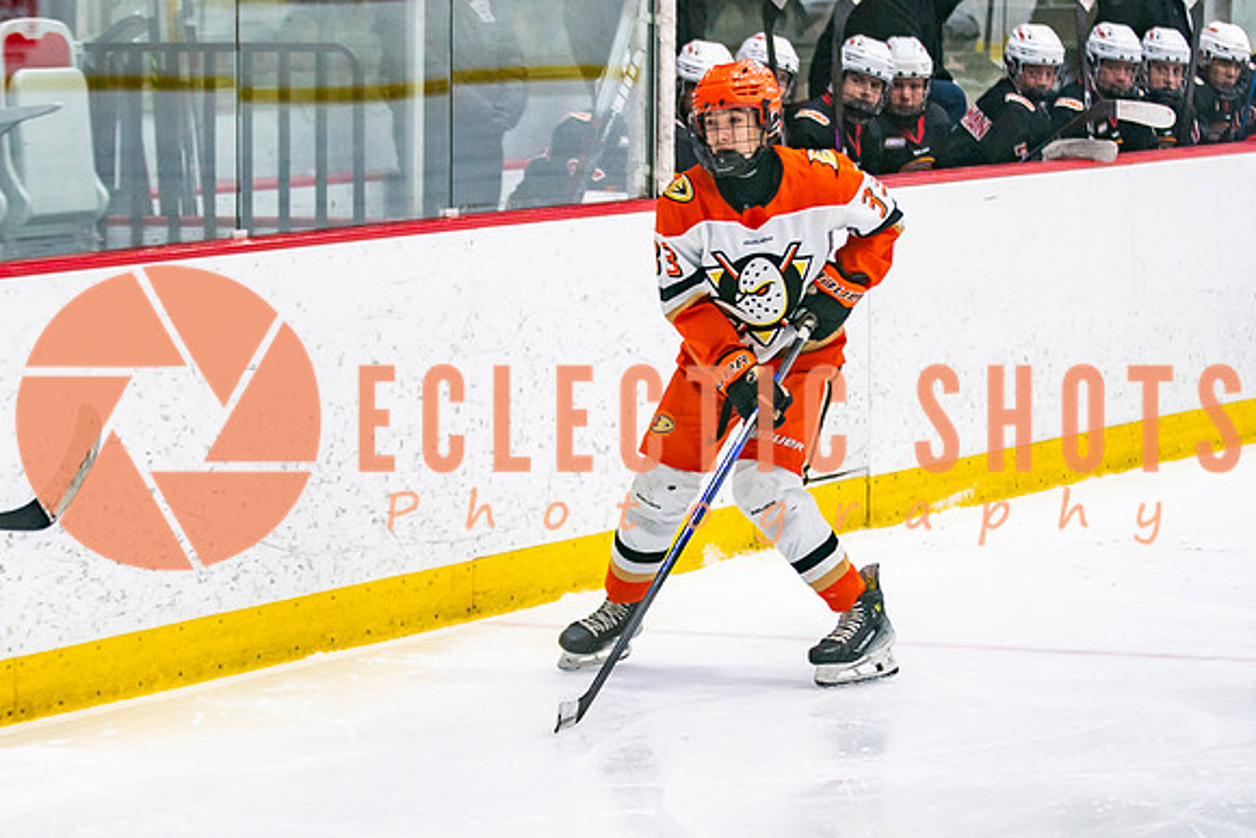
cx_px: 551
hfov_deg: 11.7
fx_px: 6123
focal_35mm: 175
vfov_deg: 7.8
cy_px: 493
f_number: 2.8
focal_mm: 88
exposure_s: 1/640
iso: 640
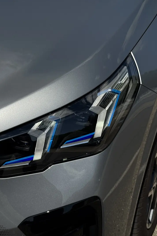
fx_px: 438
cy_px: 117
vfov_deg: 30.1
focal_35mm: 67
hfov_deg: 20.3
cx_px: 60
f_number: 1.78
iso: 64
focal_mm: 6.76
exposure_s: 1/7937
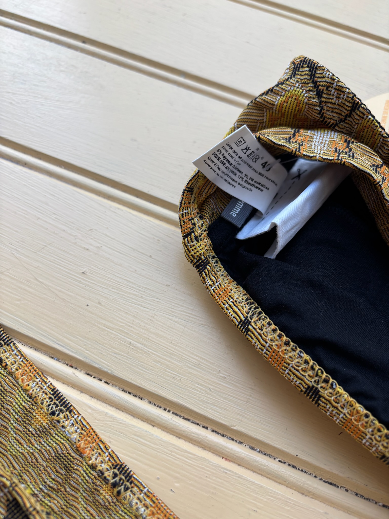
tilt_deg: -66.9
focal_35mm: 26
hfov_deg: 53.1
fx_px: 390
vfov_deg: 67.3
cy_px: 260
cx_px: 194
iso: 80
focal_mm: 5.96
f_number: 1.6
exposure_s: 1/121
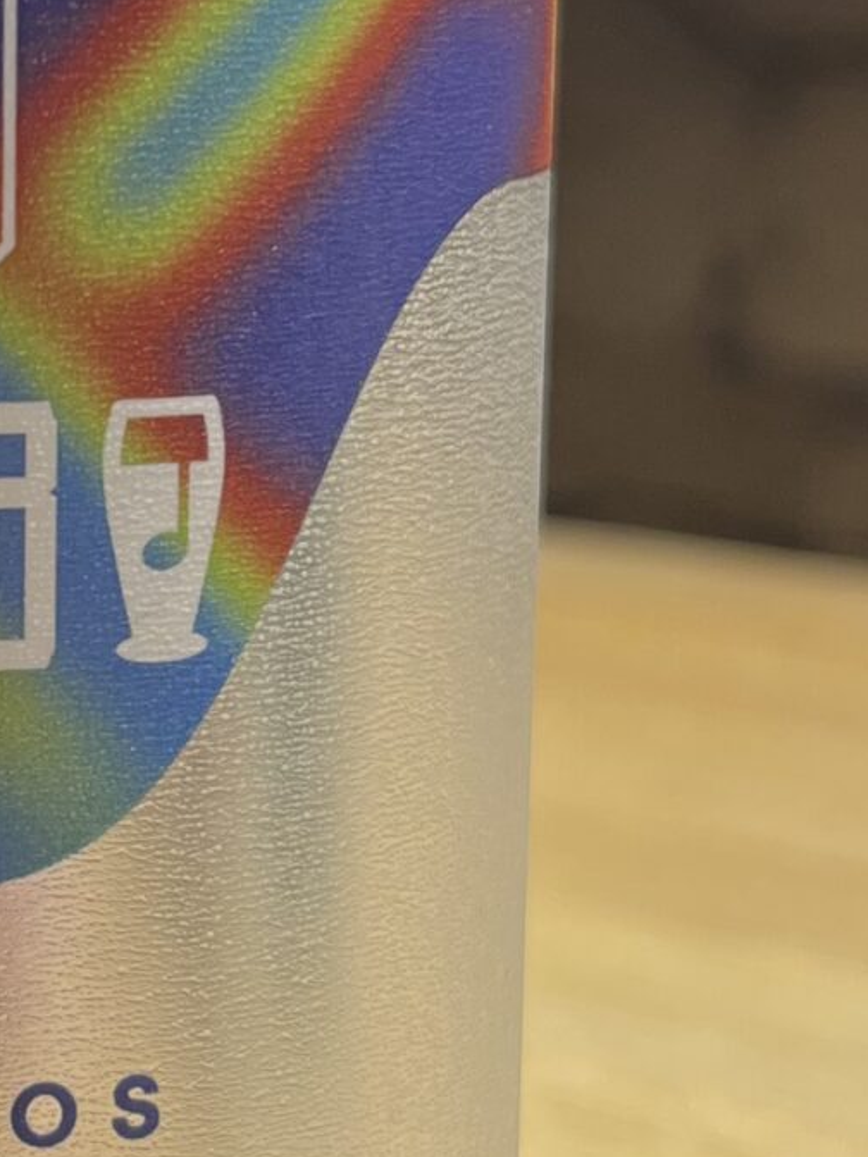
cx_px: -90
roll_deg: +0.0
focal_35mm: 99
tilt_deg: -10.2
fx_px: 3310
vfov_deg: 19.8
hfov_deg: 14.6
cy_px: 573
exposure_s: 1/100
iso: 125
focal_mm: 5.1
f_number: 1.6
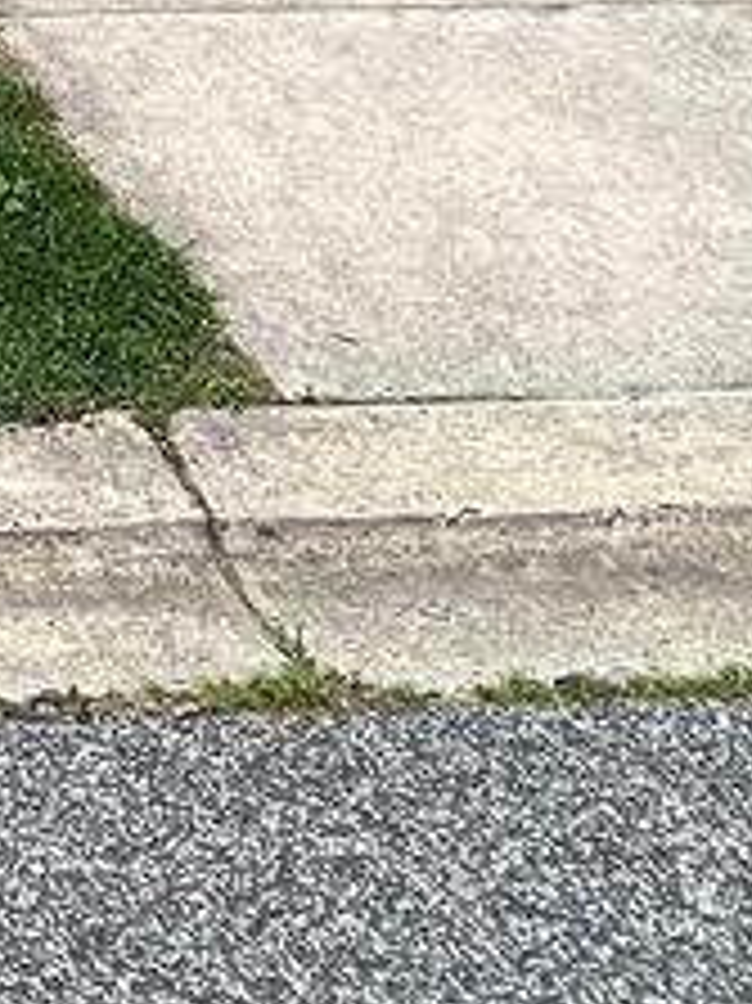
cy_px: -644
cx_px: -770
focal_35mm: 63
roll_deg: -1.3
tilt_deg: -1.9
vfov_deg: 22.6
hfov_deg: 16.9
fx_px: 1827
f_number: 1.8
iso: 32
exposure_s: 1/1376
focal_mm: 1.57
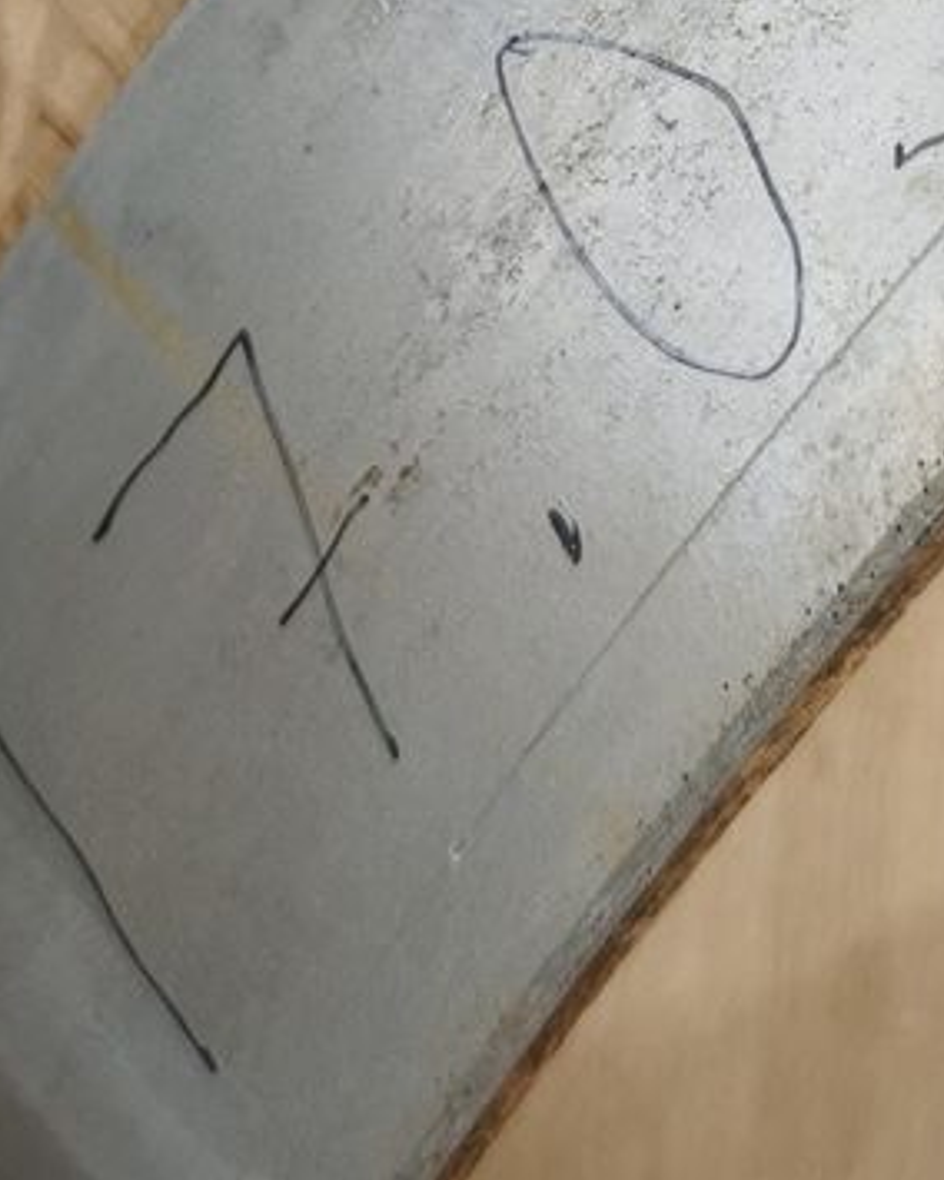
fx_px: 4715
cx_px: 715
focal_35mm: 135
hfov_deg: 11.4
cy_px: -537
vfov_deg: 13.5
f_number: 1.5
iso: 1000
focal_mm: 6.75
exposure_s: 1/86
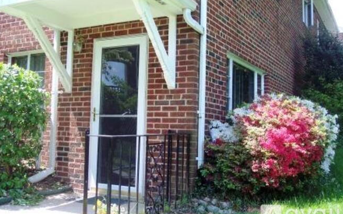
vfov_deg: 30.5
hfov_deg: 47.2
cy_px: 95
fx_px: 393
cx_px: 171
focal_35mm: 42
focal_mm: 8
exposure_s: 1/125
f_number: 3.4
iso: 100
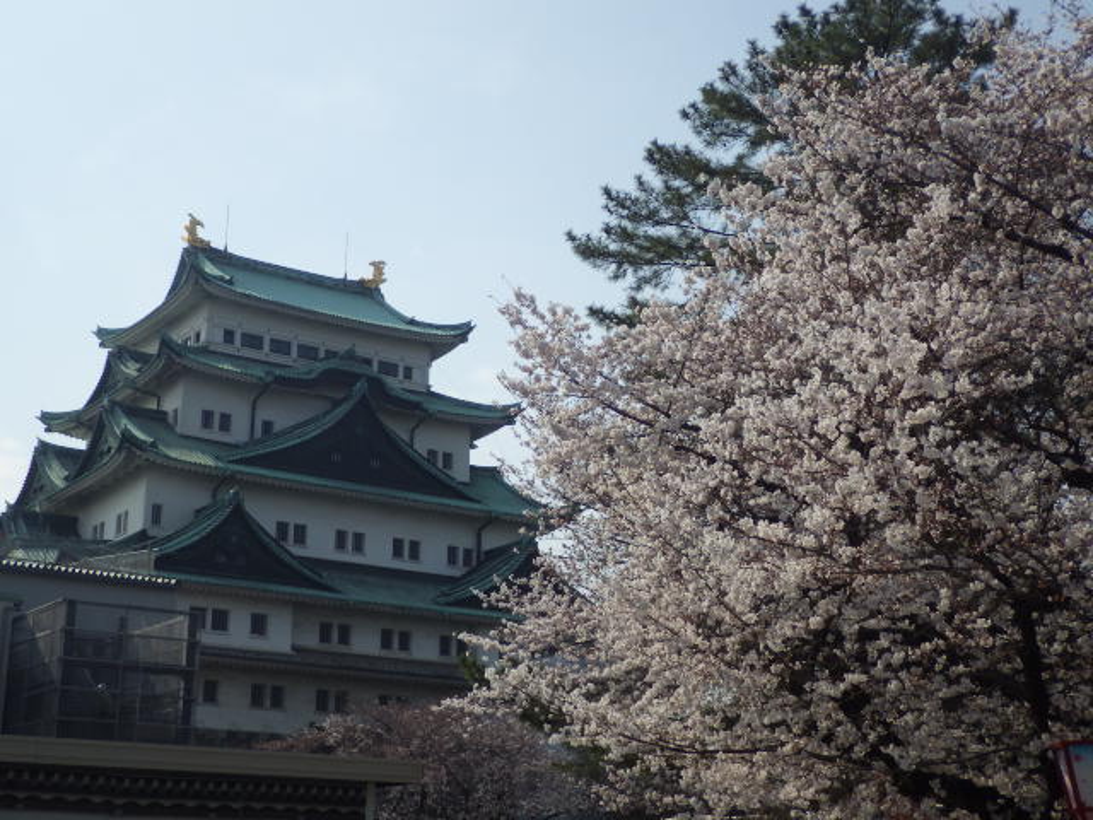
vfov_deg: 27.0
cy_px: 410
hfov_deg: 35.5
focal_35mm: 54
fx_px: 1705
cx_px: 546
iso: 125
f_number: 4.6
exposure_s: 1/1000
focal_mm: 9.6
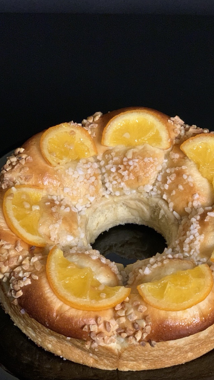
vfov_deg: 34.9
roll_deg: +0.4
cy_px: 195
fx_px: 605
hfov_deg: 20.0
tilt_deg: -39.5
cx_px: 135
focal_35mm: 60
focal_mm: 6
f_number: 2.4
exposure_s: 1/60
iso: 320
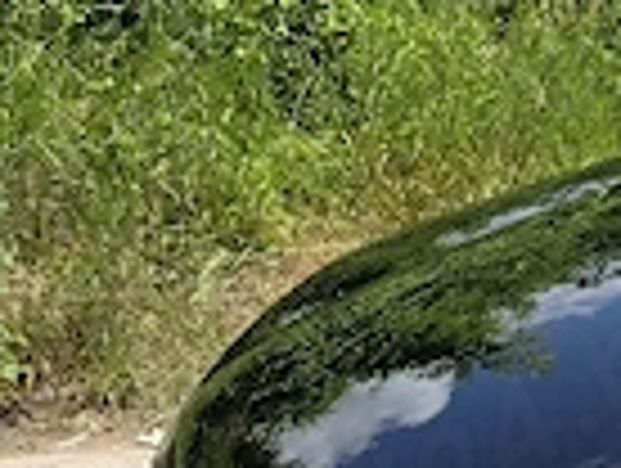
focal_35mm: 100
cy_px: 526
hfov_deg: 15.2
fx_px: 1797
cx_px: 1300
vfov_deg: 14.5
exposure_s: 1/5000
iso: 80
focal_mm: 6.3
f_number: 1.7
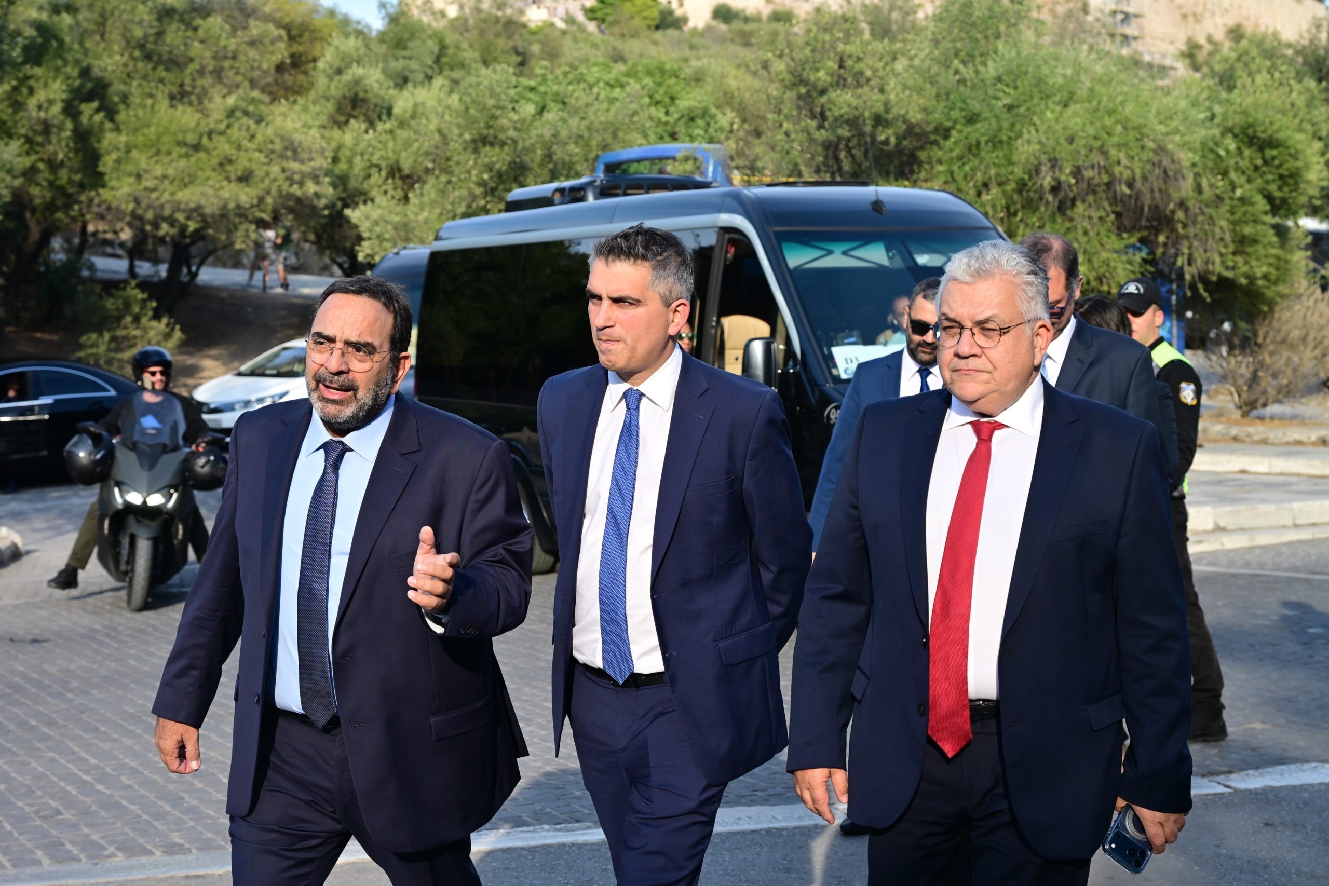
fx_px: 2141
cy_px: 443
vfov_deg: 23.4
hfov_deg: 34.5
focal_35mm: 58
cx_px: 664
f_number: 6.3
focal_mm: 58
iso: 320
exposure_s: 1/500
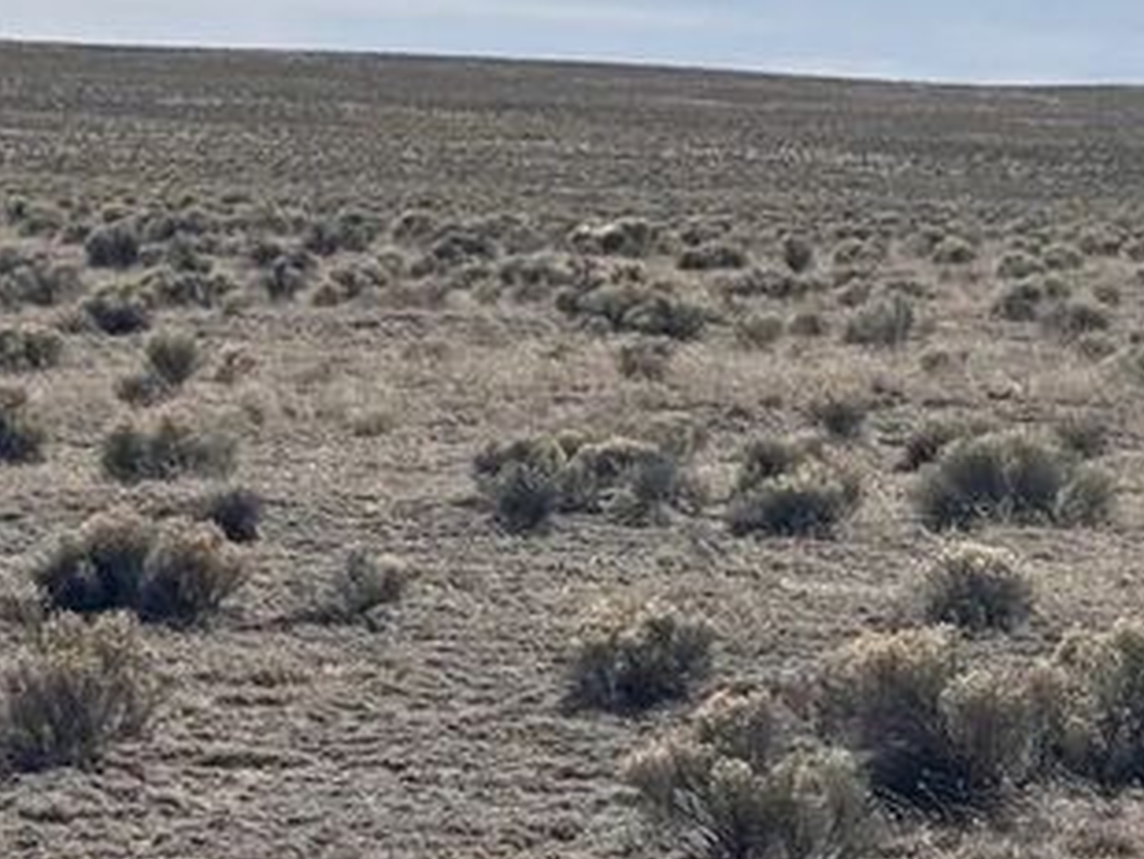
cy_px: 789
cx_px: 852
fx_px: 5257
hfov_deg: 12.4
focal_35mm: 159
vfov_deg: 9.3
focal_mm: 6.76
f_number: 1.78
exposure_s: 1/9009
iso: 80
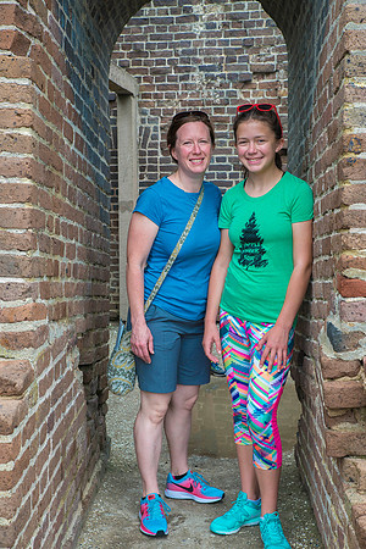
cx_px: 183
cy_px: 274
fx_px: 854
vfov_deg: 35.6
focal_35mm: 56
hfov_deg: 24.2
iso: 800
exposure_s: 1/400
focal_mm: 56
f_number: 10
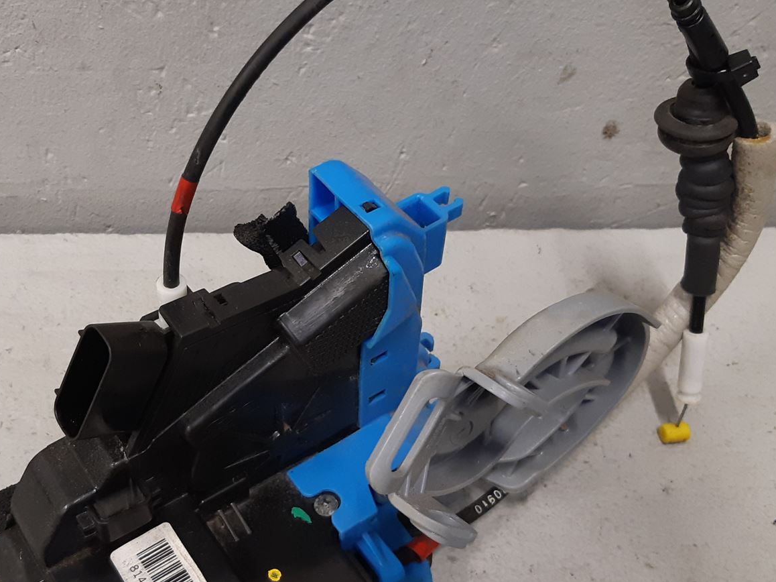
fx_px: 1031
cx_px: 281
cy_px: 322
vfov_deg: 31.5
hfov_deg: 40.9
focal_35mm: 46
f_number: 1.7
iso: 200
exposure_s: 1/50
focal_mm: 3.93
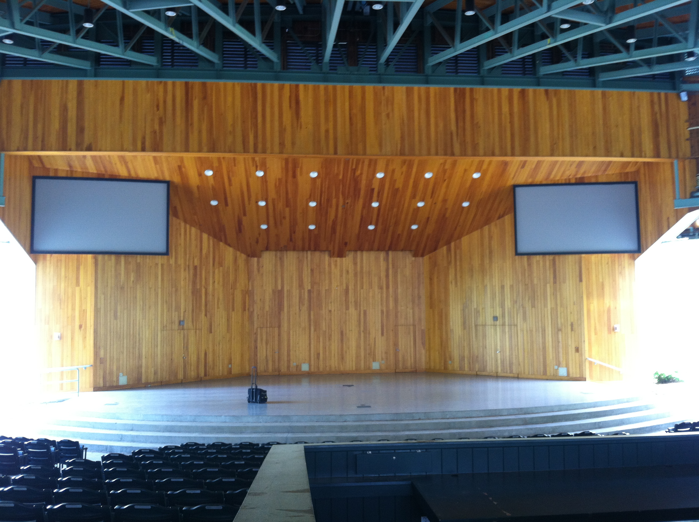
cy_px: 261
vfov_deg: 40.6
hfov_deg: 52.7
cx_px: 350
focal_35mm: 35
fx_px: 706
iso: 100
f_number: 2.8
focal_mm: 3.85
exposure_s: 1/15
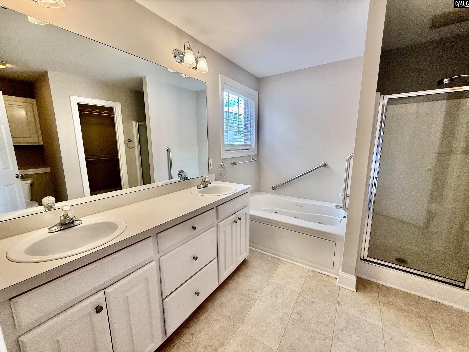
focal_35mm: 14
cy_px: 176
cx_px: 234
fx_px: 190
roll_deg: +0.4
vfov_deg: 85.7
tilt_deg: -10.8
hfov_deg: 102.1
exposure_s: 1/120
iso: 250
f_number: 2.2
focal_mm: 2.22
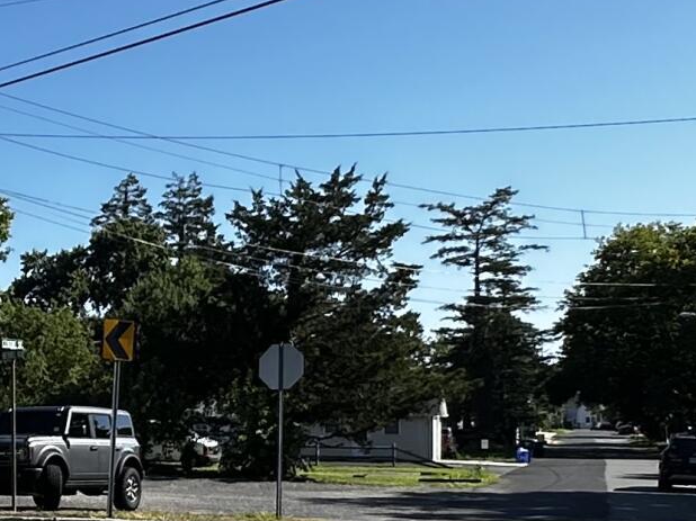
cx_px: -114
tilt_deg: +2.5
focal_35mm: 68
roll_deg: +0.0
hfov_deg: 25.9
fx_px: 1367
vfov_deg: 21.5
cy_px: 374
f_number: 2.2
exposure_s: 1/1742
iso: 40
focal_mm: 2.22
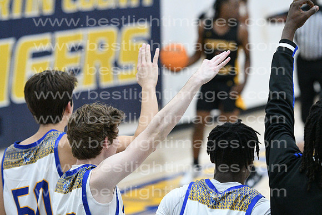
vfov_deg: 6.8
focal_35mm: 202
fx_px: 1812
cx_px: 161
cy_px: 108
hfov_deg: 10.2
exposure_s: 1/800
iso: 11400
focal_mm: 135
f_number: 4
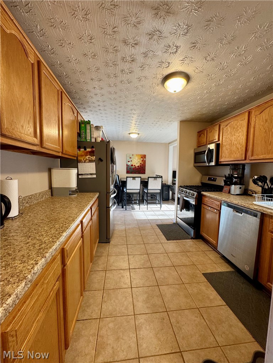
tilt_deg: -5.4
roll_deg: -1.2
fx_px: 147
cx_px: 136
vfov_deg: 102.1
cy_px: 182
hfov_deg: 85.7
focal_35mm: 14
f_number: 2.2
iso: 200
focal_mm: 2.22
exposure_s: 1/60
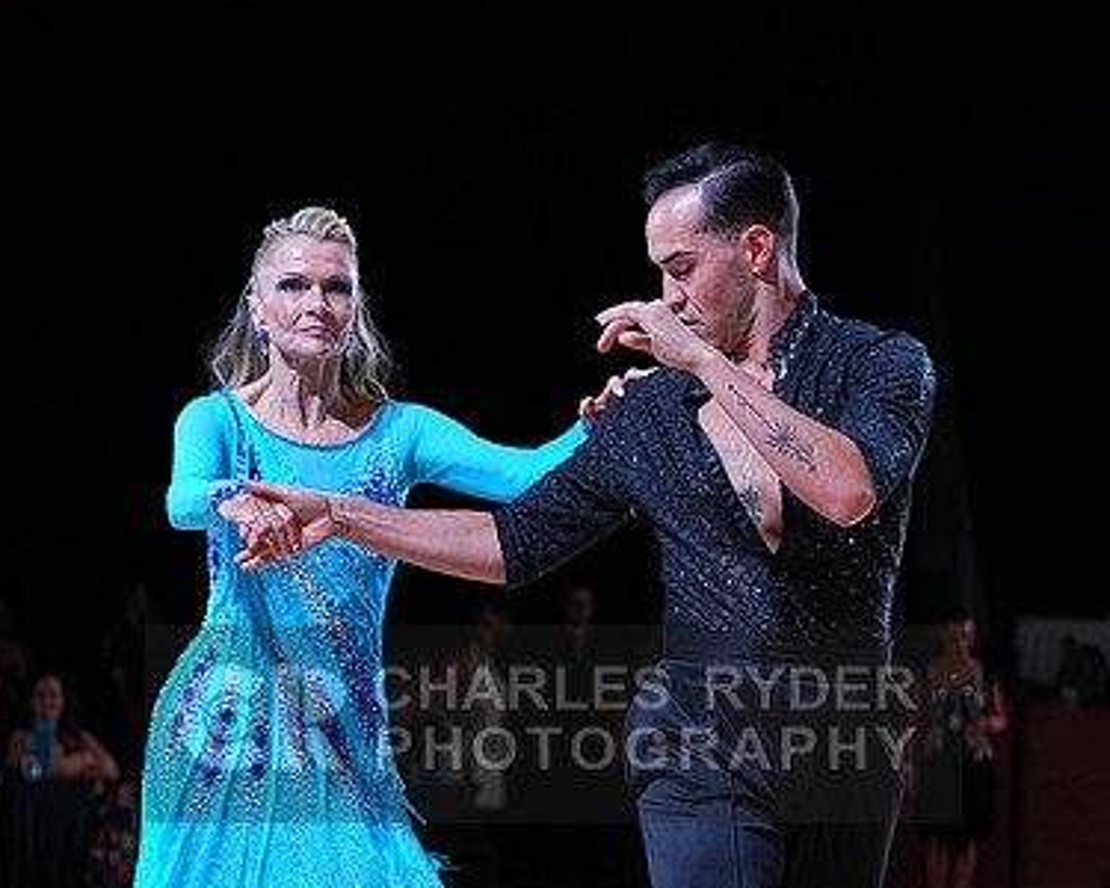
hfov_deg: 14.0
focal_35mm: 138
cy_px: 725
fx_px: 4534
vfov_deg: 11.1
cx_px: 555
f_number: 4
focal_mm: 95
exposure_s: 1/400
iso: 800
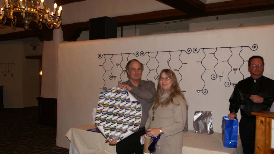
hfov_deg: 56.6
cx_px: 138
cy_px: 81
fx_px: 254
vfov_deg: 33.7
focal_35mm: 35
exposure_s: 1/60
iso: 200
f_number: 3.5
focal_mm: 22
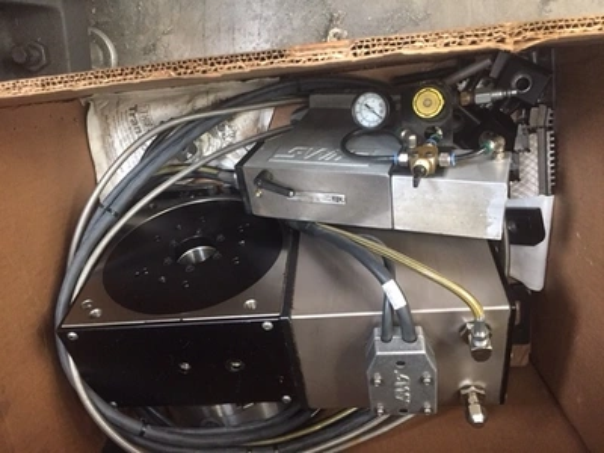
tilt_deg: -73.4
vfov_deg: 48.2
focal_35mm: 29
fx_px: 506
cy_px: 226
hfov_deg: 61.7
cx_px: 302
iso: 250
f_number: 2.2
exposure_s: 1/20
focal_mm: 4.15
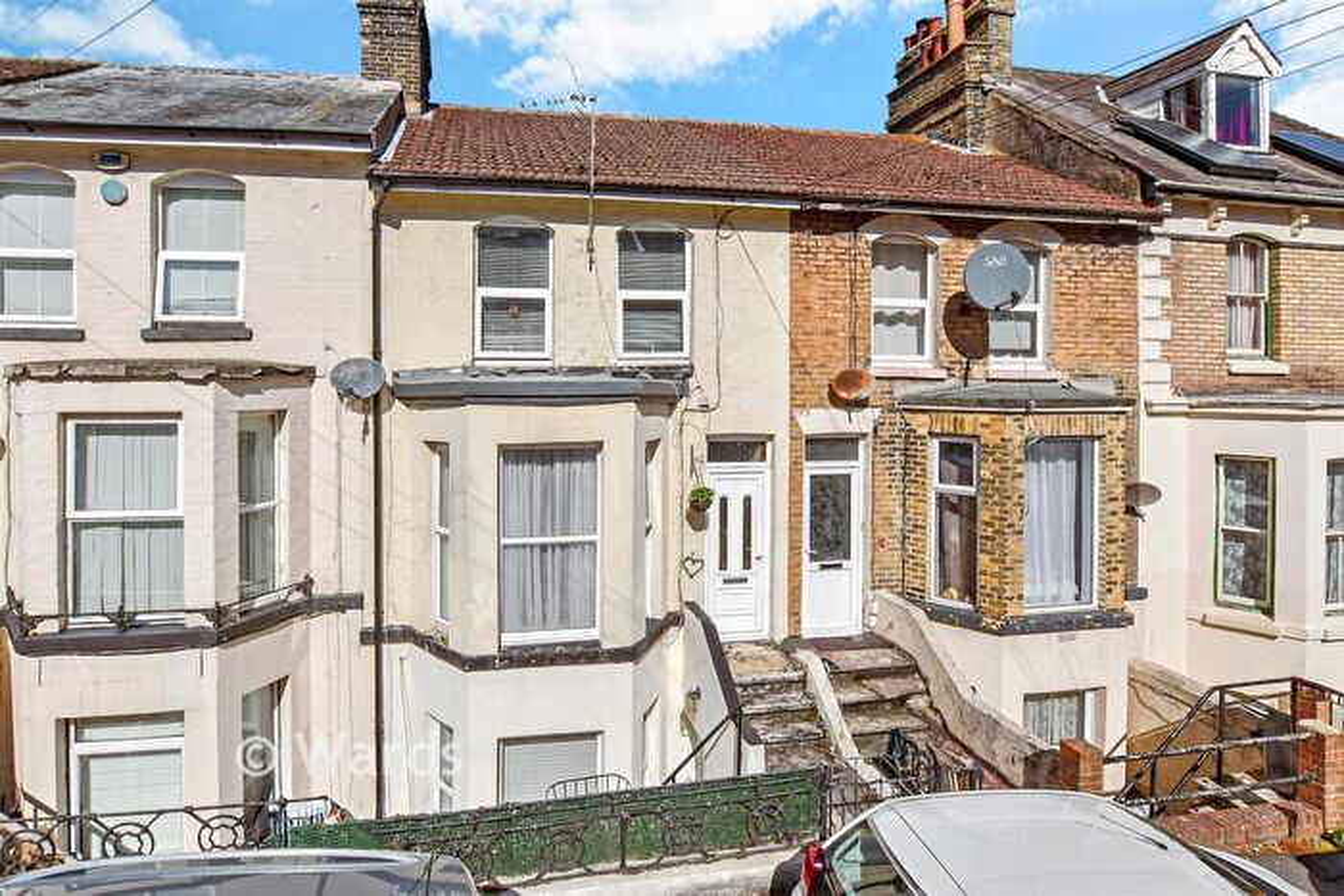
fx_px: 560
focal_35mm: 15
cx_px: 672
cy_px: 448
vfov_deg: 77.4
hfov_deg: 100.4
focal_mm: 10
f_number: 8
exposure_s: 1/1000
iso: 100
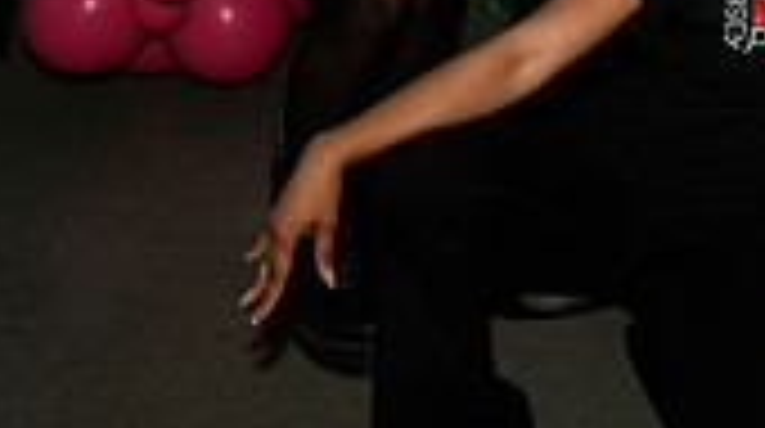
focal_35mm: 86
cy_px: -426
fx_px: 1742
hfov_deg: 22.8
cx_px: 909
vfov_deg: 12.4
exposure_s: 1/60
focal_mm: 24
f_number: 6.3
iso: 500
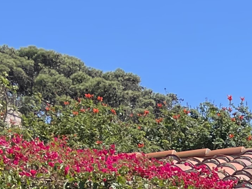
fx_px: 1070
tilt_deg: -6.2
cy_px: 445
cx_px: 500
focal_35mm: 147
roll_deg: +3.0
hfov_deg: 12.0
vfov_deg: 9.1
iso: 32
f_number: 1.6
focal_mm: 4.2
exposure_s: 1/1916
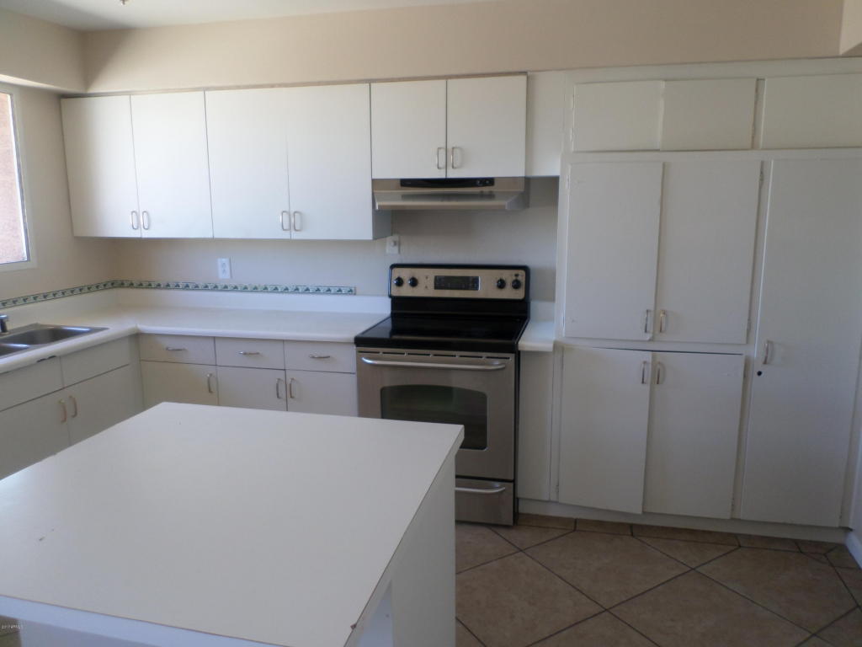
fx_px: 623
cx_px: 431
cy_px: 324
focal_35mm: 25
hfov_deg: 69.4
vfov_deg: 54.9
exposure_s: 1/45
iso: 80
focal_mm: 4.5
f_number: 2.5
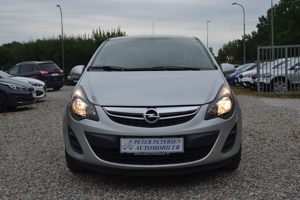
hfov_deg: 43.6
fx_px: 375
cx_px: 150
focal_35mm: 45
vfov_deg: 29.9
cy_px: 100
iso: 100
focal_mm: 30
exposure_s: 1/200
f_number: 7.1
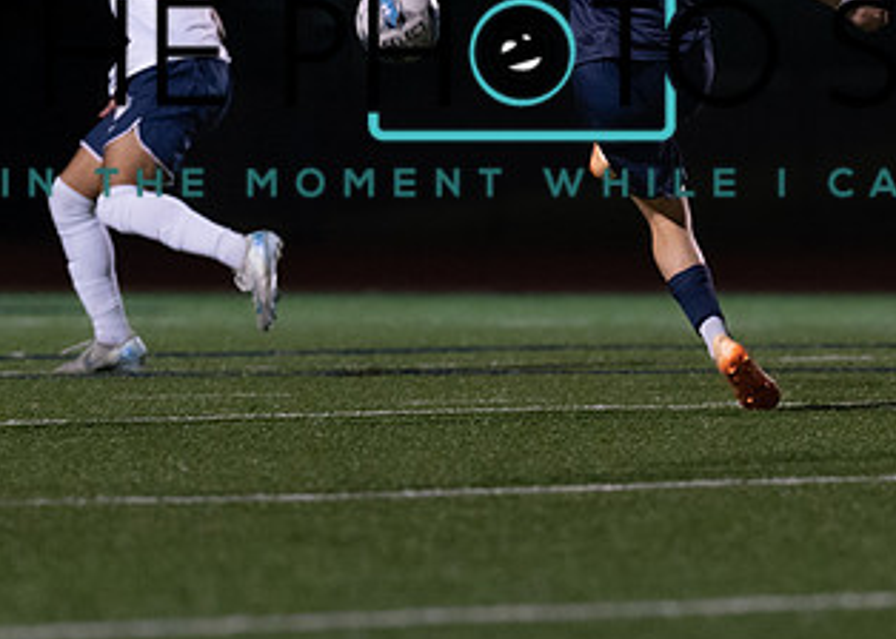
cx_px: 919
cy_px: 124
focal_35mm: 564
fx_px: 14346
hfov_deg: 3.6
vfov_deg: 2.6
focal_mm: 135
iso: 1250
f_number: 1.8
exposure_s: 1/1250
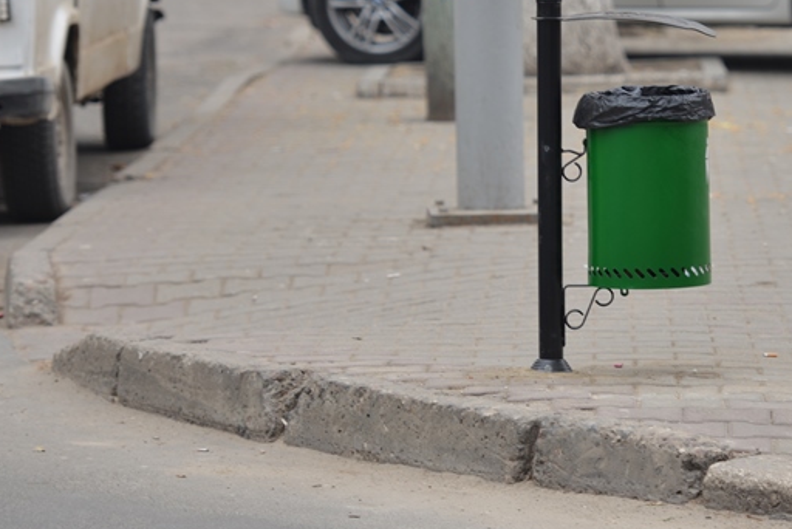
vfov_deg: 5.5
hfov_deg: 8.2
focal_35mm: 250
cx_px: 622
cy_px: 112
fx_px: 5503
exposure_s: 1/125
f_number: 2.8
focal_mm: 125
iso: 100
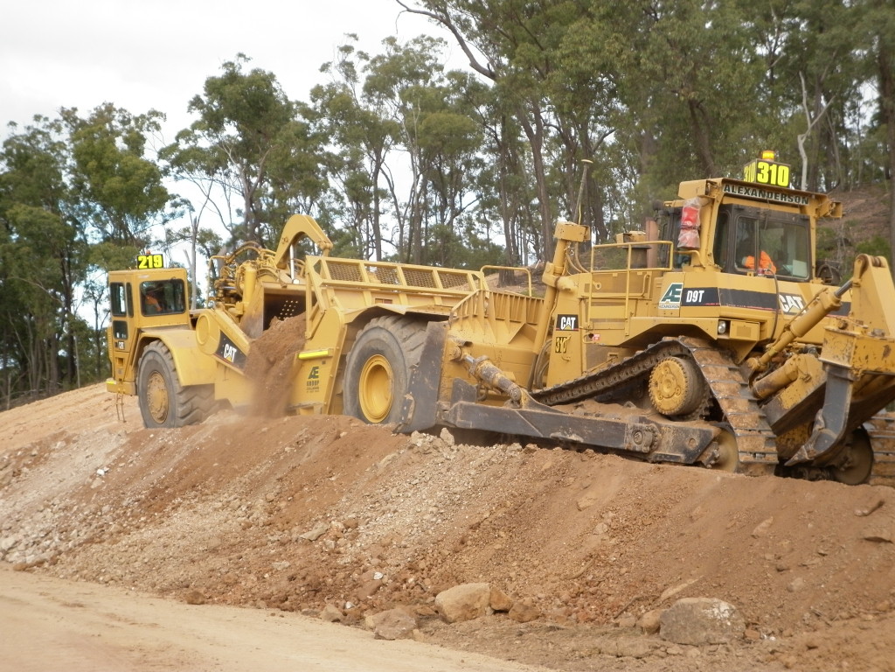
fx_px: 1603
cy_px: 336
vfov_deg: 23.7
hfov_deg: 31.2
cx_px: 448
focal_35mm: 62
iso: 80
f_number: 4.4
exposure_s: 1/250
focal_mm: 11.1
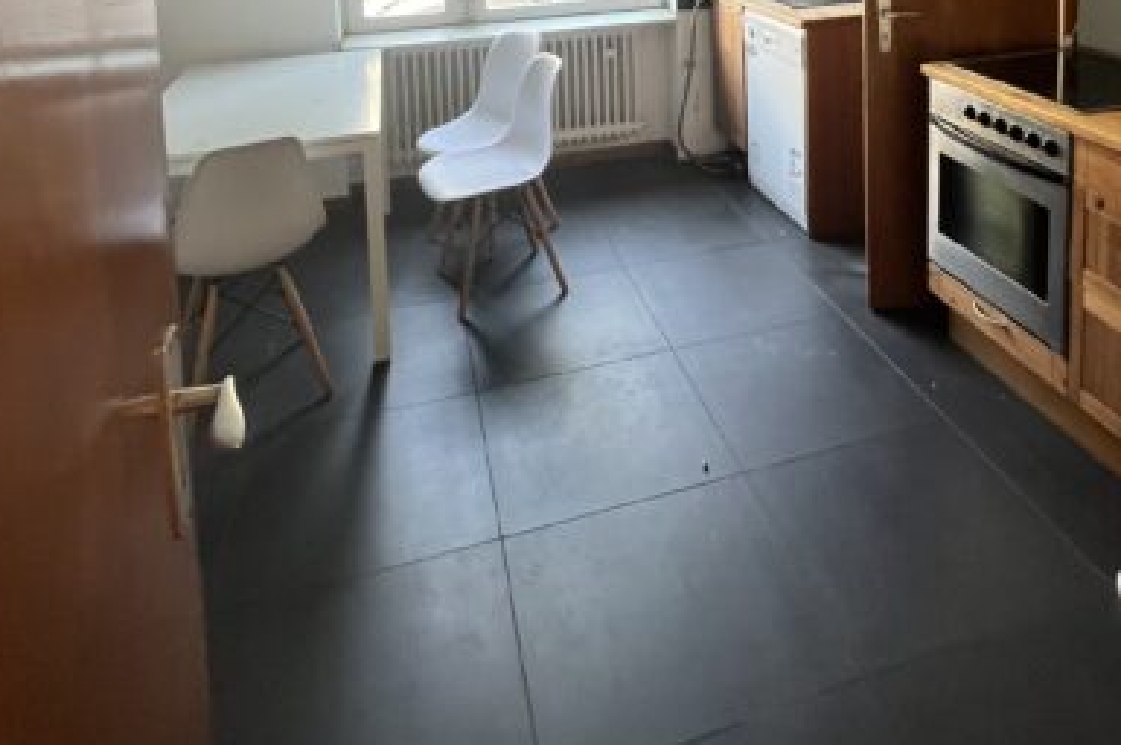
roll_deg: +2.1
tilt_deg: -6.4
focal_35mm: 27
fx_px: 840
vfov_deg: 39.6
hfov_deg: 66.4
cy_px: -64
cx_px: 702
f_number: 1.8
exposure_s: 1/99
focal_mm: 1.57
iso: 200
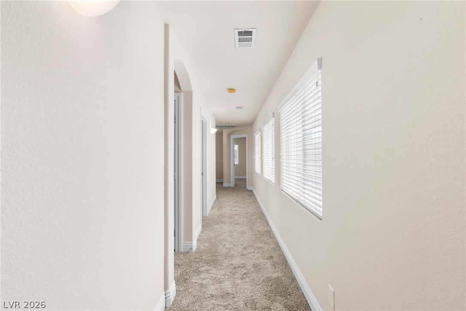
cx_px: 233
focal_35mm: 17
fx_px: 220
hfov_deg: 93.3
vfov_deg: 70.4
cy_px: 156
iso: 400
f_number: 8
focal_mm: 17
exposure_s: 1/30
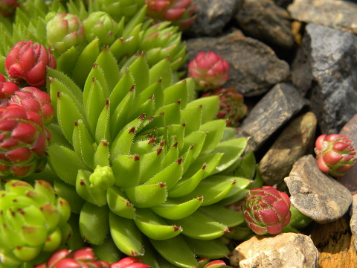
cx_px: 178
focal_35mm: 46
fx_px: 474
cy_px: 134
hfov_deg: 41.2
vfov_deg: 31.5
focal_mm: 8.2
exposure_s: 1/500
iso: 100
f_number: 3.2
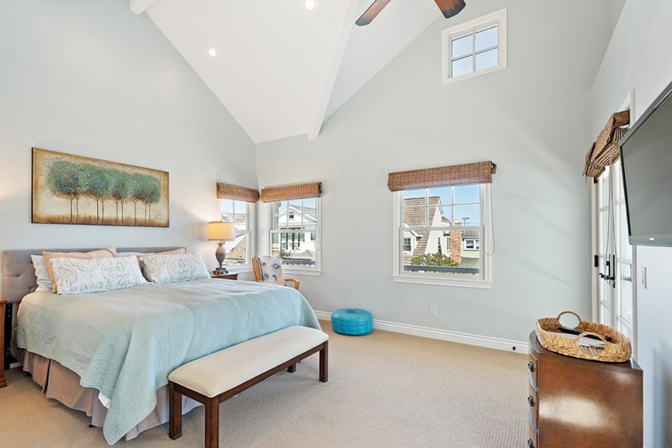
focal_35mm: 17
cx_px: 294
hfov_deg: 92.8
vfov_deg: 70.4
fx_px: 317
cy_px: 236
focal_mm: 14
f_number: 7.1
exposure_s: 1/2.5
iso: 100
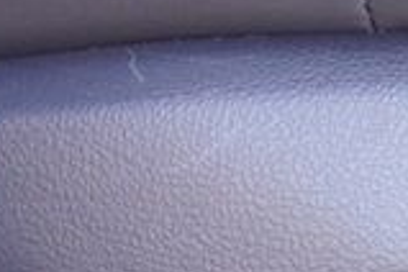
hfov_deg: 11.8
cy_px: 426
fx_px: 1757
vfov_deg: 8.6
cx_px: 826
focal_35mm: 155
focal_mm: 16
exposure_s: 1/60
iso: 640
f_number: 4
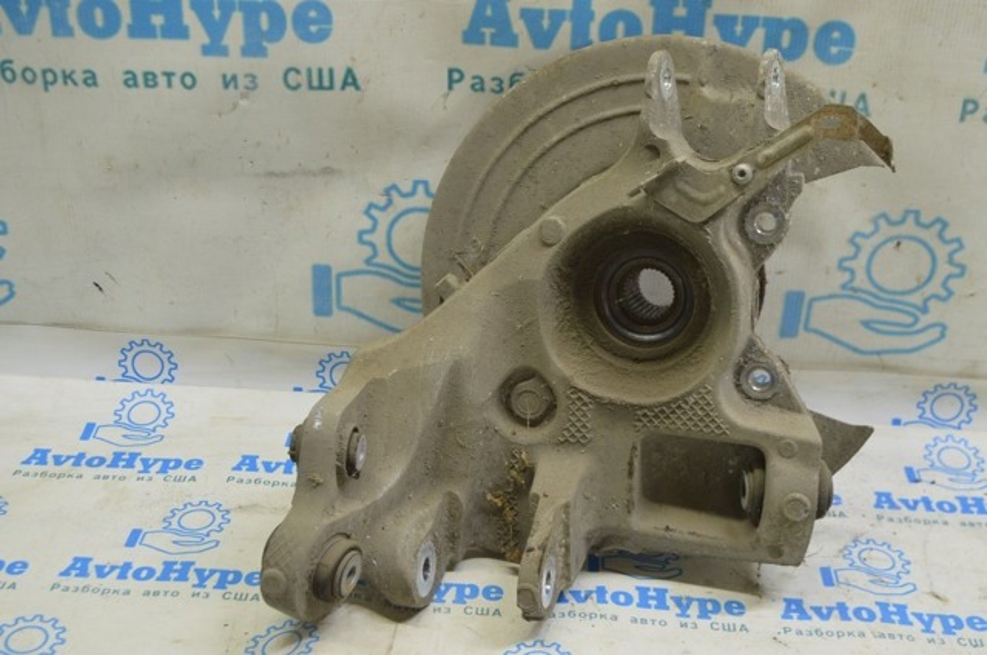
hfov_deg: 41.2
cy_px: 328
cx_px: 494
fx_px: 1314
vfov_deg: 28.0
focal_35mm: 48
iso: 400
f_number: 5.6
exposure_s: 1/20
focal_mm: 32
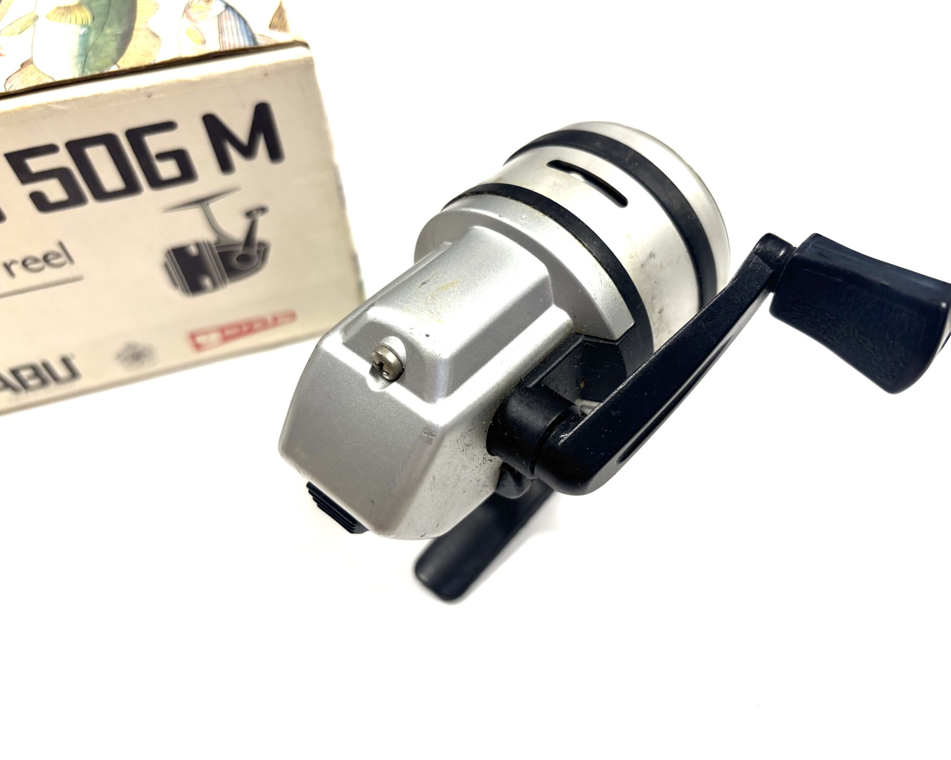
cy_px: 373
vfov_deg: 51.5
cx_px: 509
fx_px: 788
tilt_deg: -51.4
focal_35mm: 28
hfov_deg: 62.1
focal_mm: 5.96
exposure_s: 1/100
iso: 64
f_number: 1.6
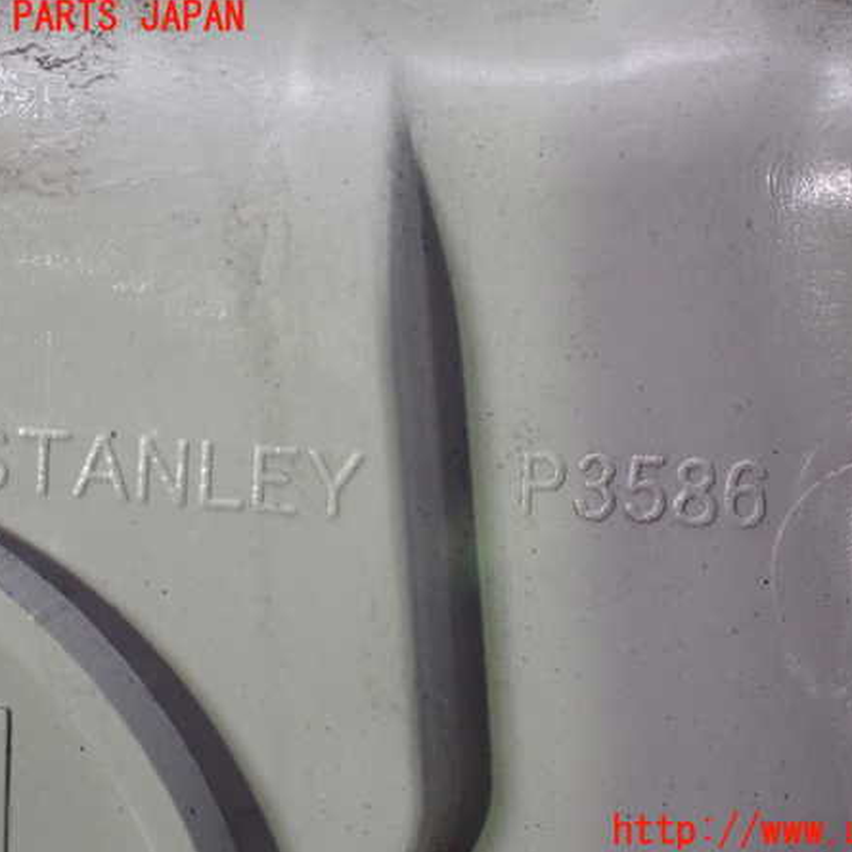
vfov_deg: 30.6
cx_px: 471
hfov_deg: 30.5
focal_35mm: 56
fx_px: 1559
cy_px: 425
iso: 800
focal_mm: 8.4
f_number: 3.1
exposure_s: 1/50
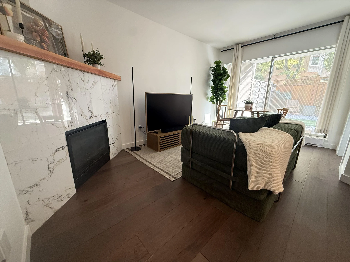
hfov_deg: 102.1
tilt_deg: -13.6
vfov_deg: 85.7
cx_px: 175
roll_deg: -0.7
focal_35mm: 14
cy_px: 131
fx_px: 142
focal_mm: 2.22
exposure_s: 1/120
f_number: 2.2
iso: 250
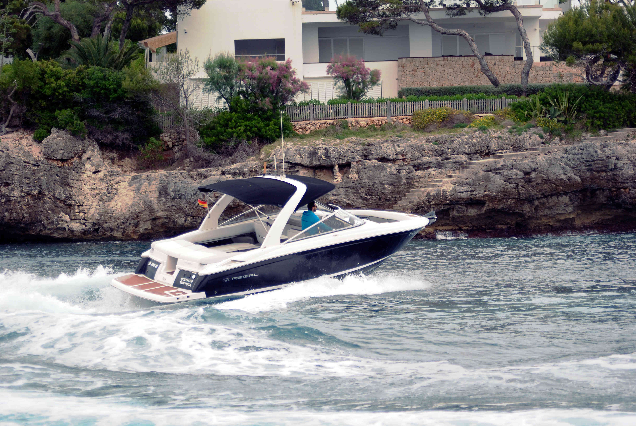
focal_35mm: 105
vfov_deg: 13.1
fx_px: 1857
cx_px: 318
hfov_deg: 19.4
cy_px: 213
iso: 200
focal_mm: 70
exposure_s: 1/800
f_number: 4
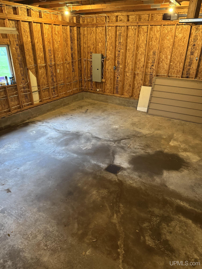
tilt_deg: -26.5
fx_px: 187
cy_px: 134
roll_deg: -0.3
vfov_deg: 71.6
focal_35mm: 24
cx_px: 101
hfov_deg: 56.8
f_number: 1.78
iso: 640
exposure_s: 1/40
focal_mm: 6.76
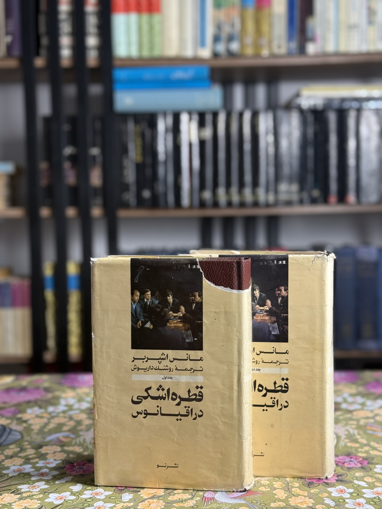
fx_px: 706
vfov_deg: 39.7
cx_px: 191
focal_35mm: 48
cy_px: 254
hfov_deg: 30.3
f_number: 1.78
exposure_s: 1/100
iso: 125
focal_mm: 6.76
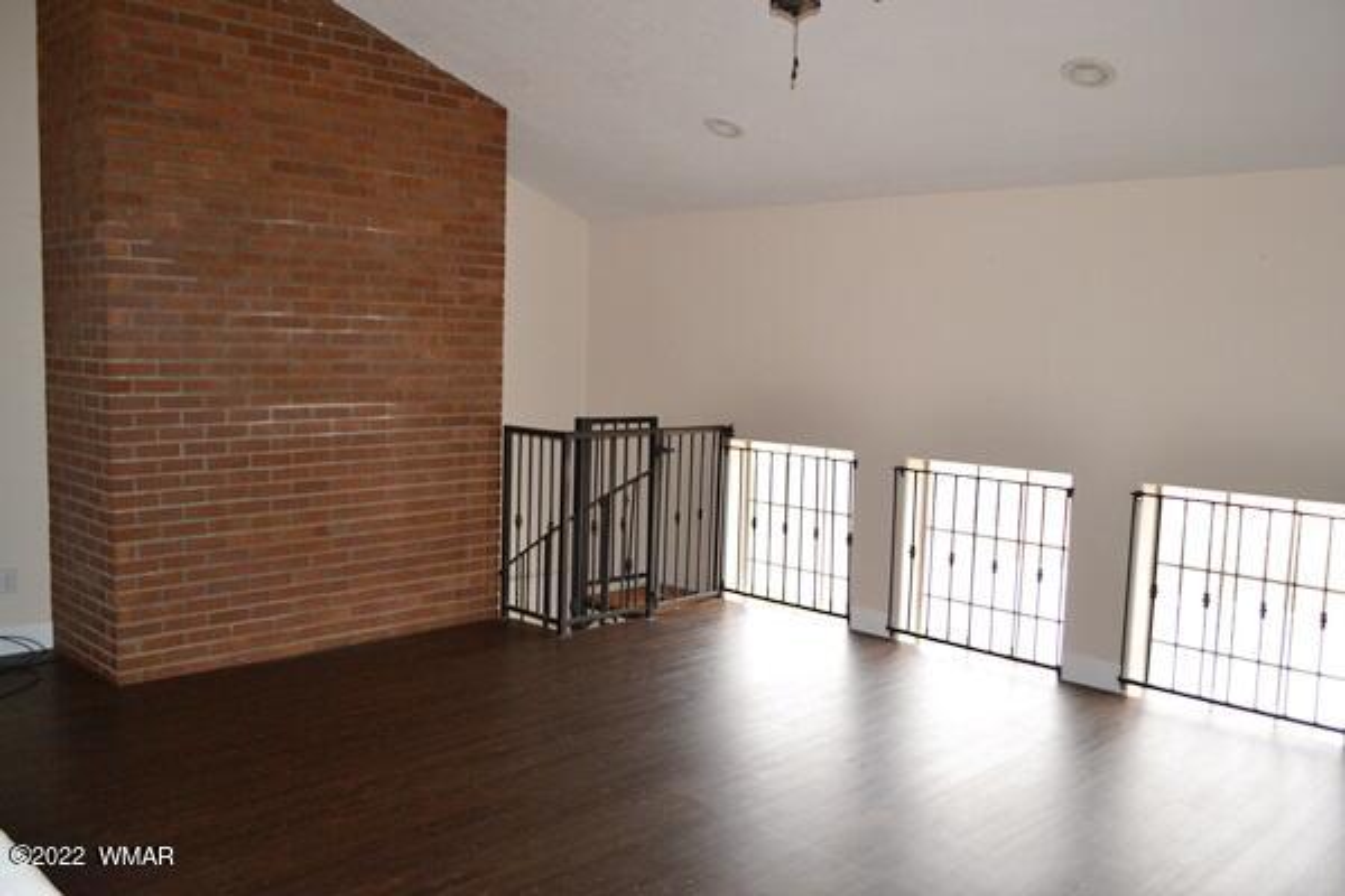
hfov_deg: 61.9
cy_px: 448
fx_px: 1121
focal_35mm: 30
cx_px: 672
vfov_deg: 43.6
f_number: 4
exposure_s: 1/125
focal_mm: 20
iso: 360
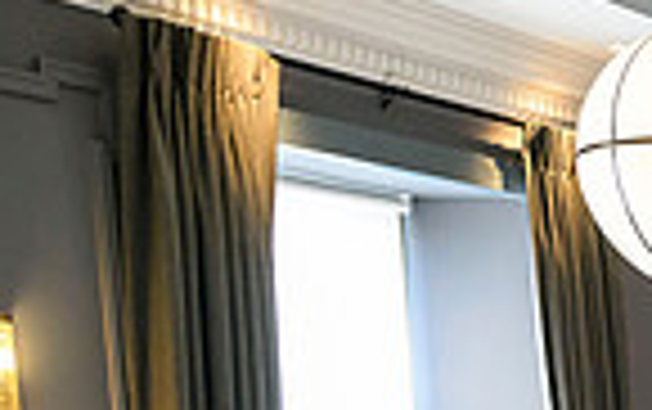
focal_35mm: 98
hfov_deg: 17.5
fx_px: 1743
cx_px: 1147
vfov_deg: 12.2
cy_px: 759
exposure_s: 1/640
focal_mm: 24
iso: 5000
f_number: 3.5
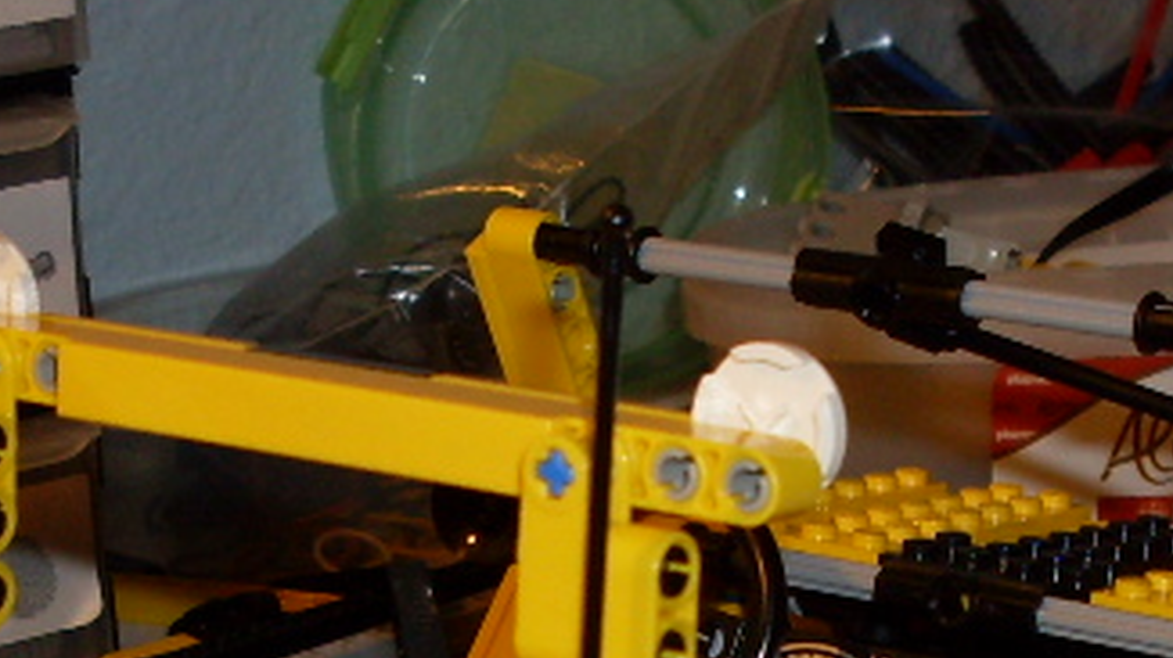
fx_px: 4041
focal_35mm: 130
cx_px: 612
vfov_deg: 9.0
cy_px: 1093
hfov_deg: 16.5
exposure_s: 1/45
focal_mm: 6.3
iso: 100
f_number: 2.8
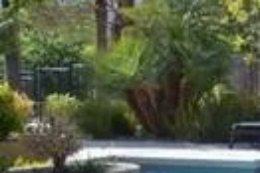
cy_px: 158
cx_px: 445
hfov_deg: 10.7
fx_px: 1320
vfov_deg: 7.5
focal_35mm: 183
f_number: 7.1
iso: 100
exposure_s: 1/200
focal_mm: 20
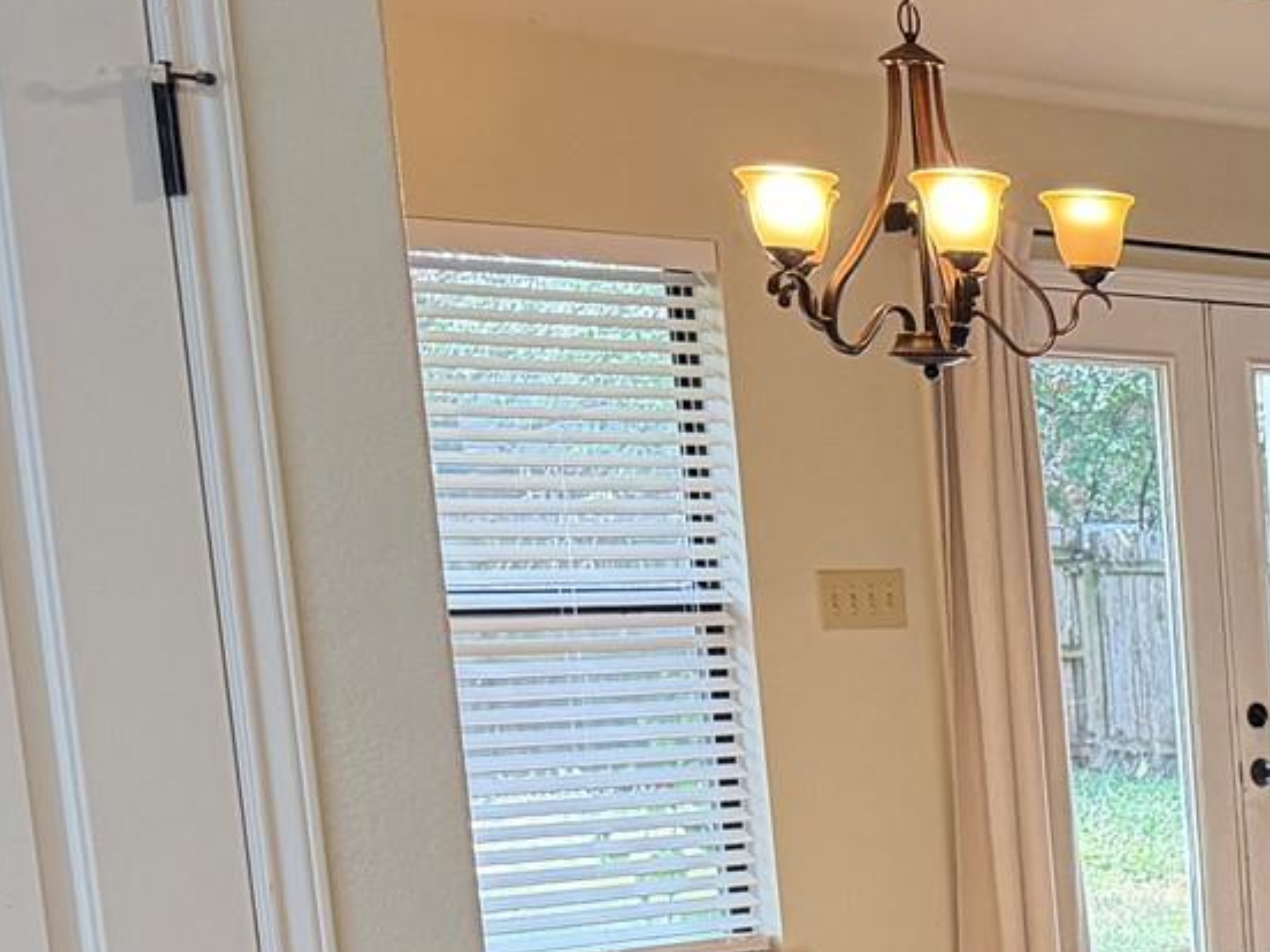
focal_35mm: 89
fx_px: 3265
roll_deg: +0.0
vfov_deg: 15.8
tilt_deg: -11.6
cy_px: 1203
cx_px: 2165
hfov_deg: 18.2
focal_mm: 6.76
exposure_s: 1/120
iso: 320
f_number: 1.78
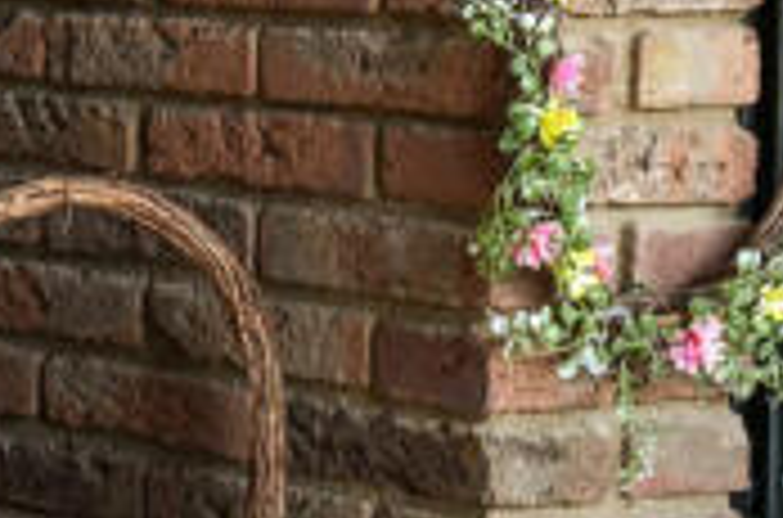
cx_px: -675
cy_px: 63
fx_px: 4100
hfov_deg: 10.2
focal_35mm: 189
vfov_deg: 7.2
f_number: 8
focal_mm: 50
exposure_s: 1/15
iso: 400
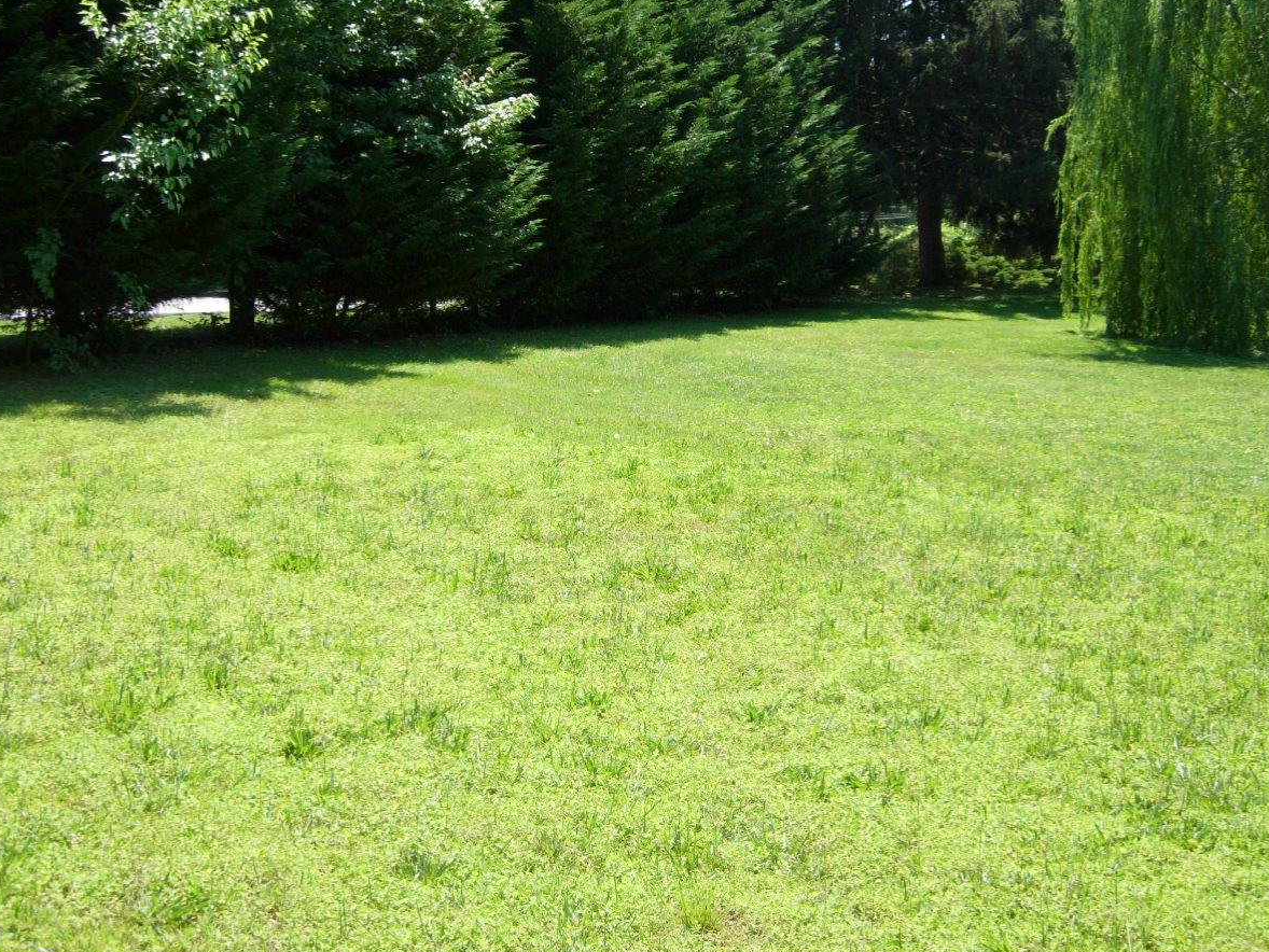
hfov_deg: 42.9
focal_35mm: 44
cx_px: 641
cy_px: 438
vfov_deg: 32.9
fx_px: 1613
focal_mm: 7.5
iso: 50
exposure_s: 1/430
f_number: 2.7
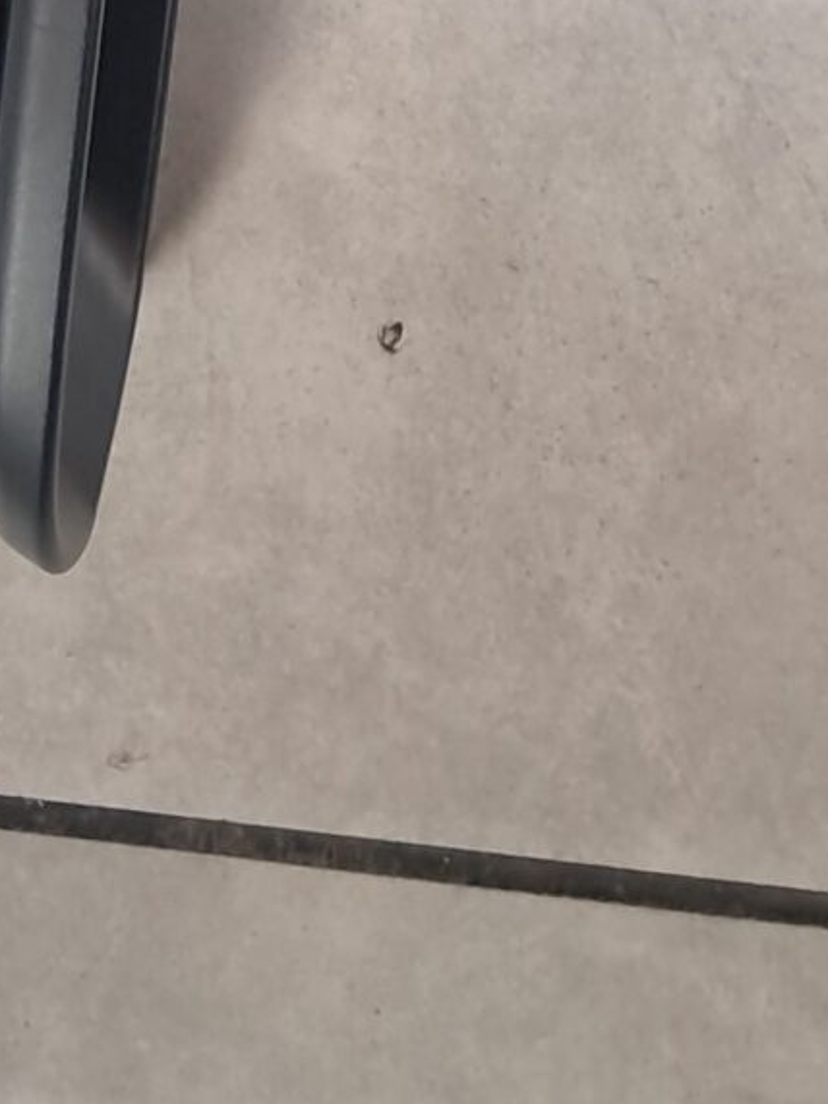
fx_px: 3860
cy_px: -1029
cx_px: -273
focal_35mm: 121
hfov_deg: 11.9
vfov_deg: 14.0
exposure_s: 1/50
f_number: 1.8
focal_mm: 4
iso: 200
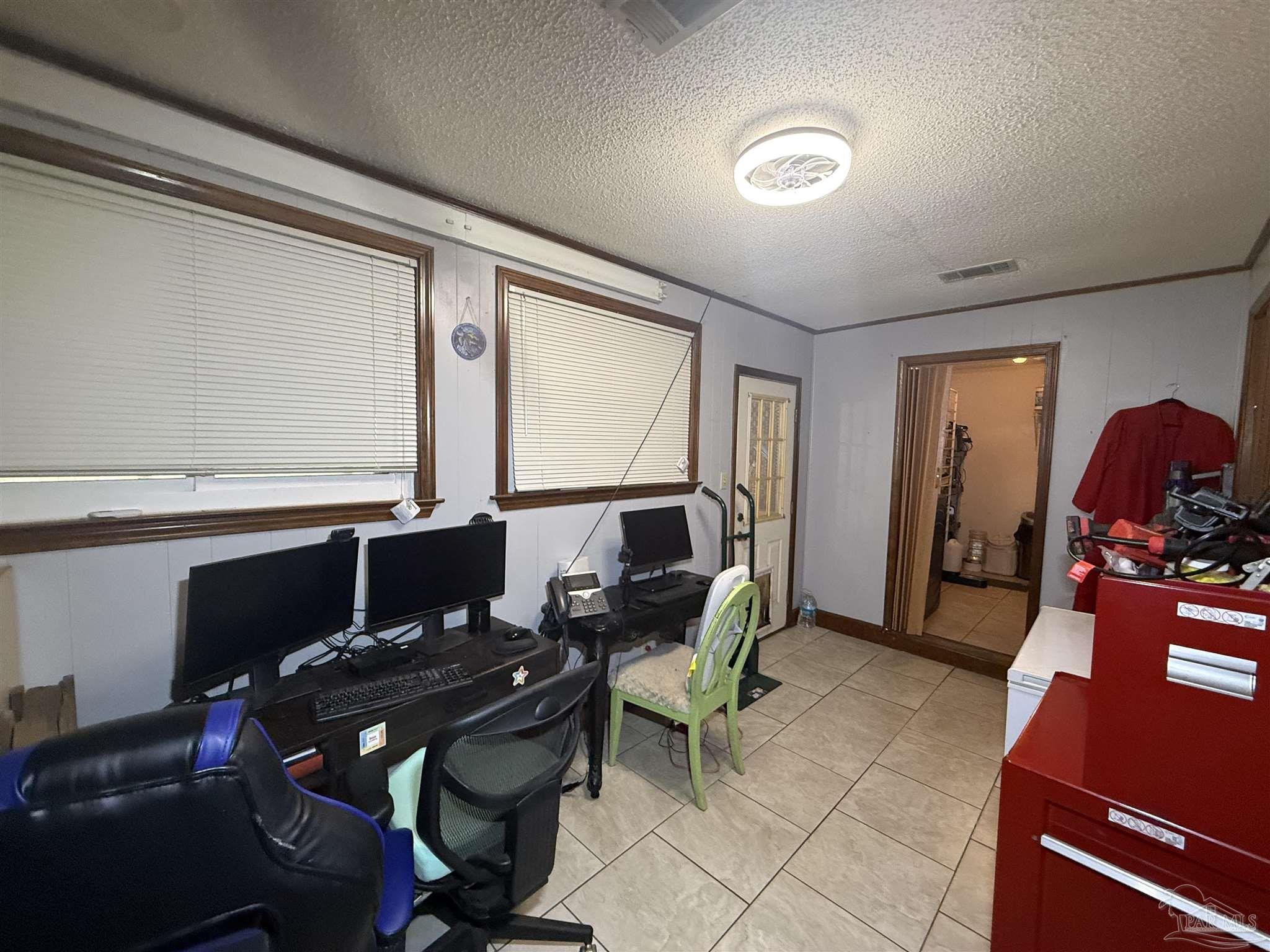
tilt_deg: -2.8
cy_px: 476
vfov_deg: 85.7
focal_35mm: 14
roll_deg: -1.4
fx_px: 514
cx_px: 635
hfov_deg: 102.1
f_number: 2.2
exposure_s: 1/59
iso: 400
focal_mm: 2.22
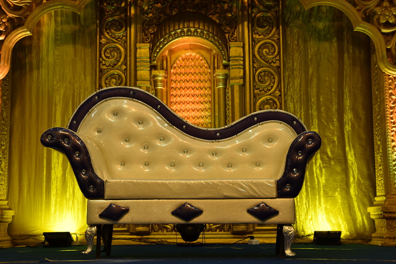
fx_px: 748
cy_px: 106
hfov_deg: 29.6
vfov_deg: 20.0
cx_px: 191
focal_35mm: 68
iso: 320
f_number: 5.6
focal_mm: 52
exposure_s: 1/80
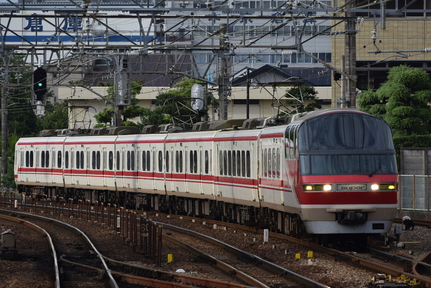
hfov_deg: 6.2
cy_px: 144
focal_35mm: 330
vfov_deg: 4.2
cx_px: 216
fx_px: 3952
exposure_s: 1/640
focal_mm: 220
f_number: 5.3
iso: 100
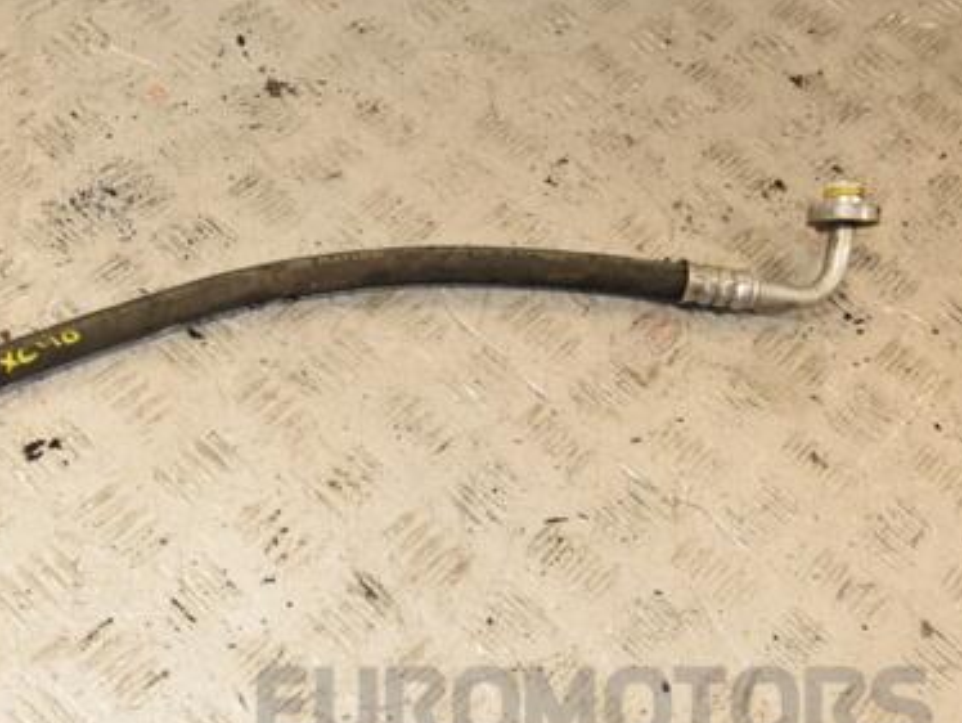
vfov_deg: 25.4
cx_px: 208
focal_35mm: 58
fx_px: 1607
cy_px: 363
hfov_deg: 32.5
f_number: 9
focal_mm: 25
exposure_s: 1/200
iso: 800
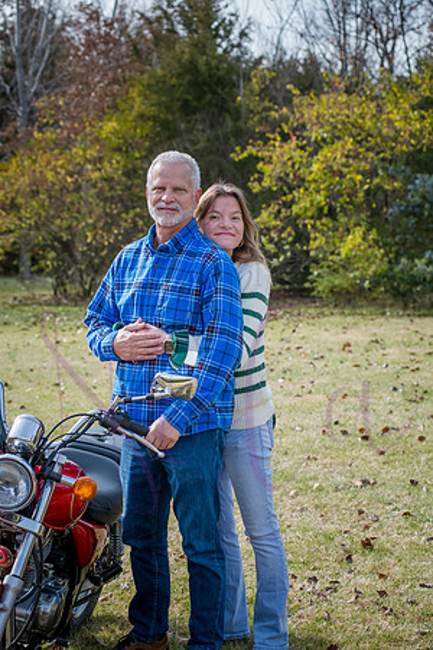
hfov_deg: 17.1
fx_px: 1443
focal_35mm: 80
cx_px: 216
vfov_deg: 25.4
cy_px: 325
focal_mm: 80
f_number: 5.6
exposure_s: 1/1000
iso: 400
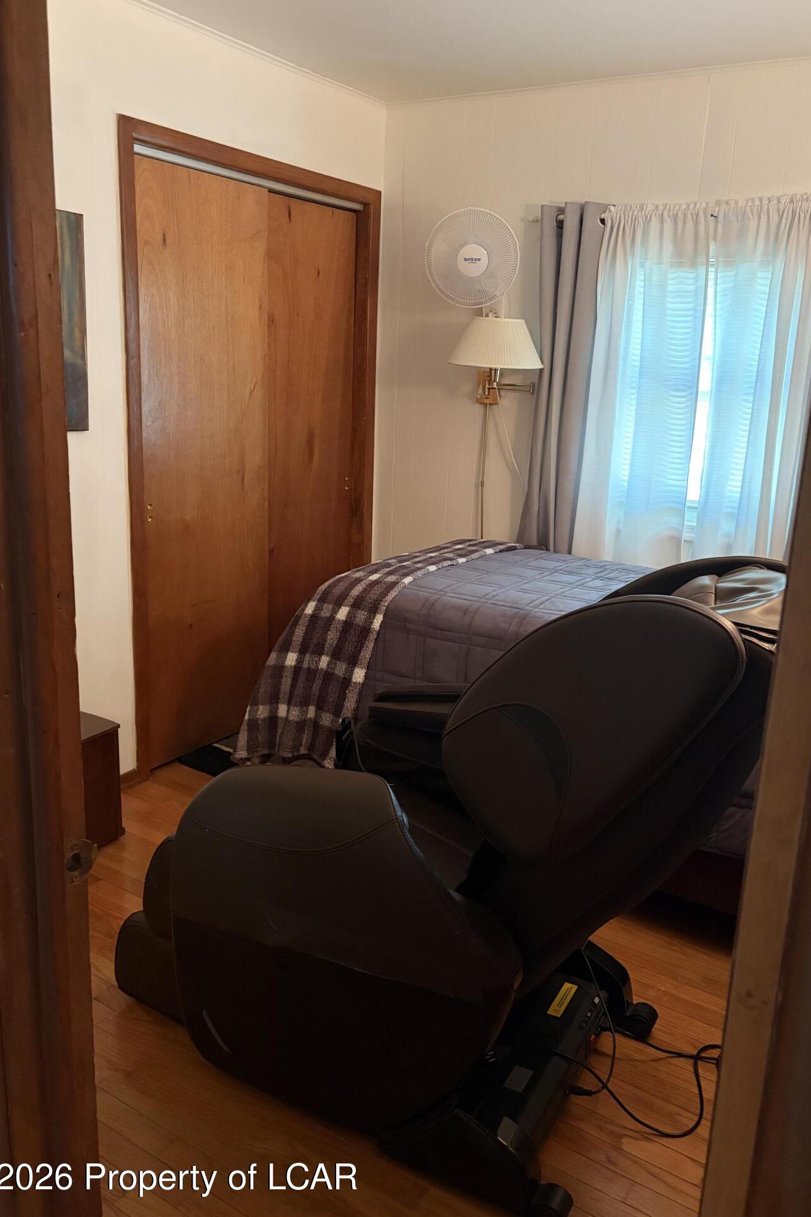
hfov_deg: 46.4
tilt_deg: -14.4
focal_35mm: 28
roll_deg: -2.7
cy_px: 605
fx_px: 946
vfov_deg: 65.5
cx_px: 438
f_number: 1.6
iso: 500
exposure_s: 1/30
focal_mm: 5.96
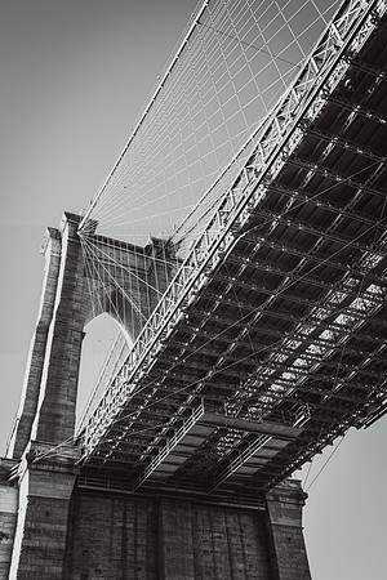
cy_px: 290
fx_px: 564
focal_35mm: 35
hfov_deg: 37.9
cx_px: 194
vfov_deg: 54.4
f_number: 9
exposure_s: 1/20
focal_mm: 35
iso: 100
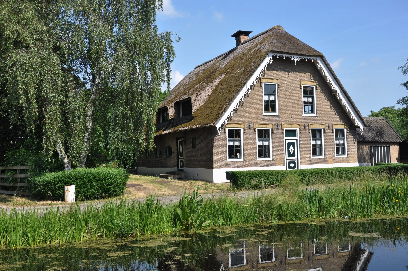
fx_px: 424
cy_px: 136
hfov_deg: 51.3
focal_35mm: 38
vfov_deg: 35.4
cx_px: 204
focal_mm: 25
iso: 200
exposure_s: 1/320
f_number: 9
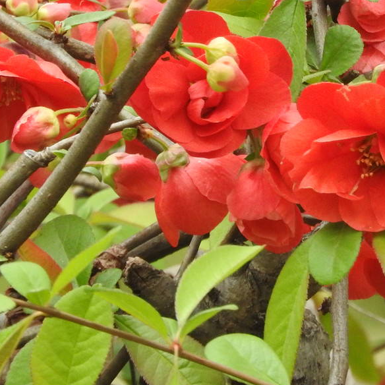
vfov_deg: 1.3
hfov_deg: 1.3
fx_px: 16748
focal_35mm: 1331
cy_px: 57
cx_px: 349
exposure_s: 1/200
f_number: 5.6
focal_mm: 98.5
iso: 400
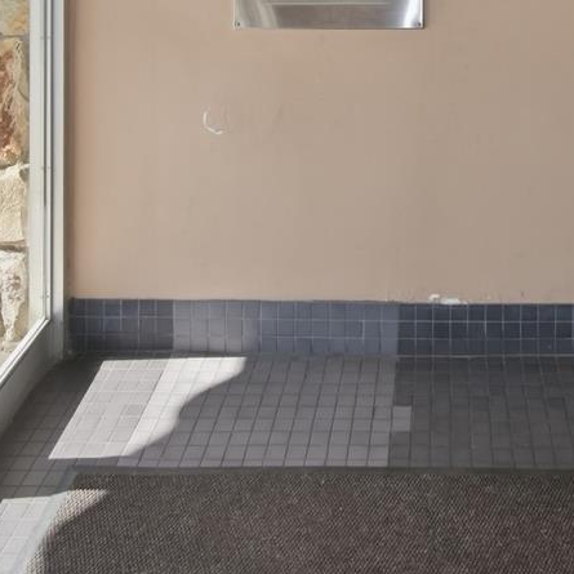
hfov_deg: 37.5
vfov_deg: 29.9
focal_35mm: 44
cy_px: -186
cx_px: 427
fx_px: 825
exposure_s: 1/125
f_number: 5.6
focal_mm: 10
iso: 160
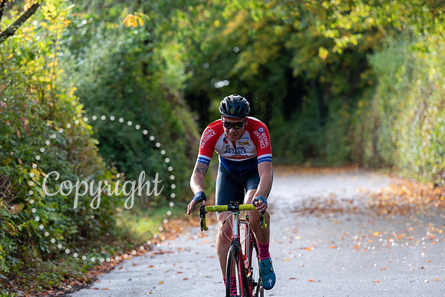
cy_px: 148
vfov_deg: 8.9
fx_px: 1916
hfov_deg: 13.2
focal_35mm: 155
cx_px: 222
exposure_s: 1/400
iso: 200
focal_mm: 155
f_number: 3.5
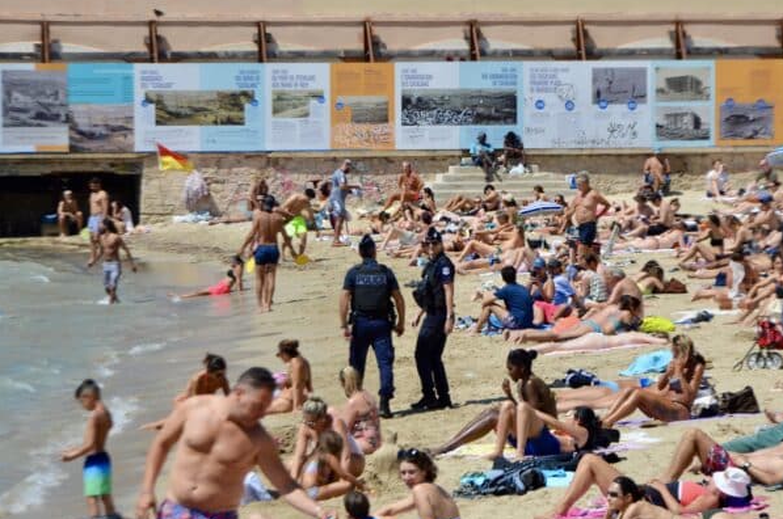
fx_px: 4400
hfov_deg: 10.2
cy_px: 272
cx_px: 439
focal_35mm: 203
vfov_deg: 6.8
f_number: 8
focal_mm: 105
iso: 200
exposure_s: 1/1000
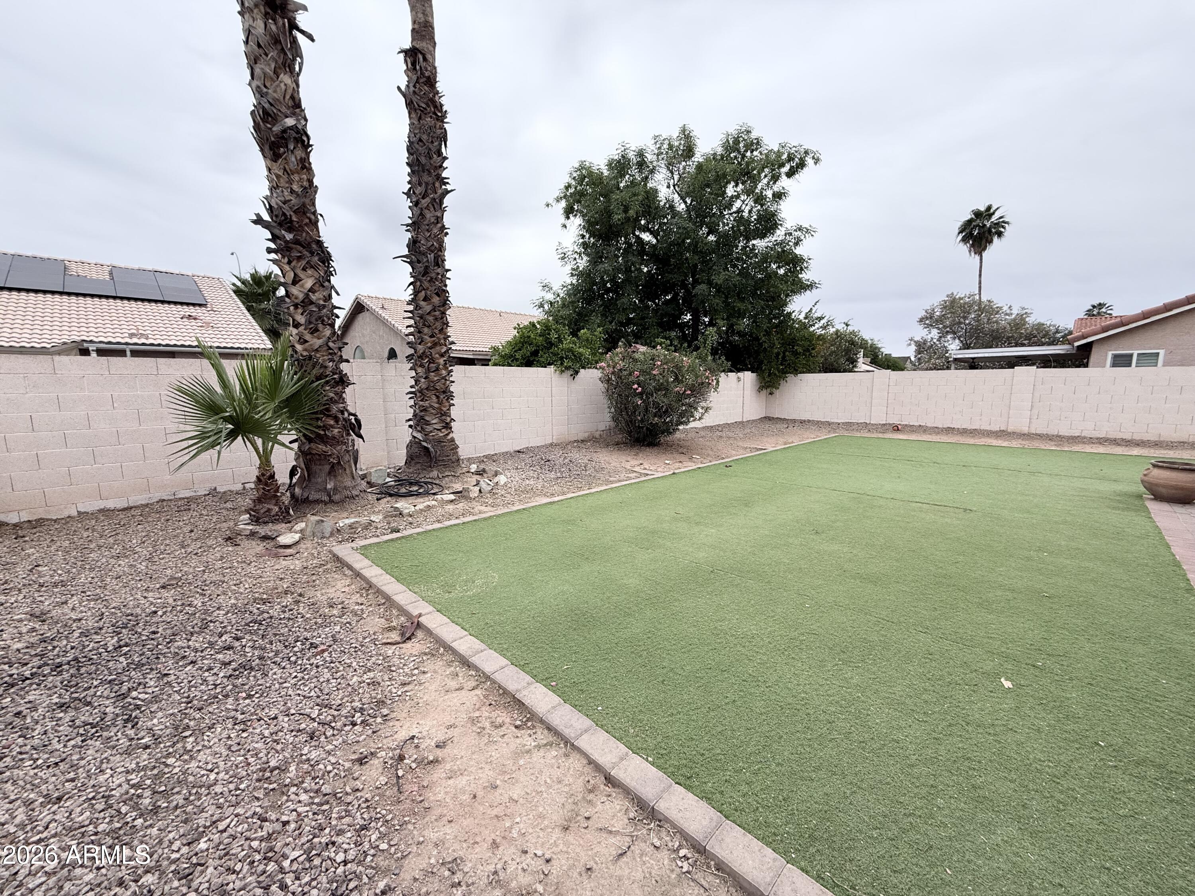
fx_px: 483
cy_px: 448
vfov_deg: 85.7
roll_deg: -0.2
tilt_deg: -10.0
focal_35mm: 14
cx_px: 598
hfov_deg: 102.1
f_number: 2.2
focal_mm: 2.22
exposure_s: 1/1848
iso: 50
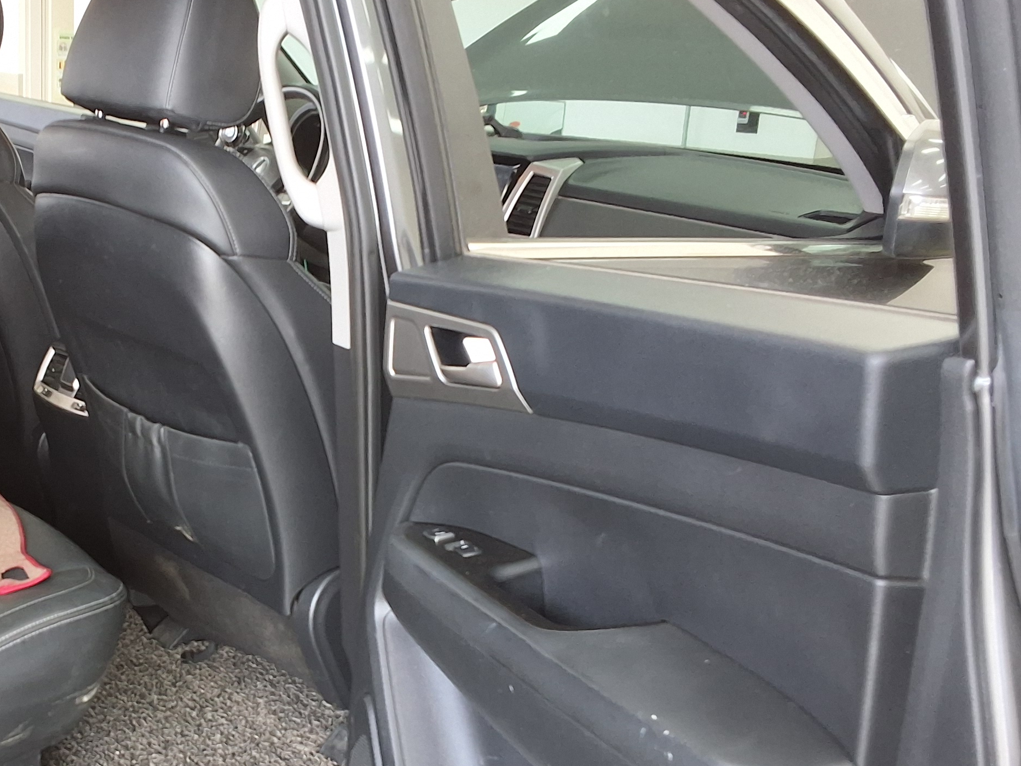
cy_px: 435
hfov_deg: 37.6
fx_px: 1445
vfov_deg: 29.6
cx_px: 209
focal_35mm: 49
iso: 64
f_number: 1.9
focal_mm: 2.91
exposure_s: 1/60
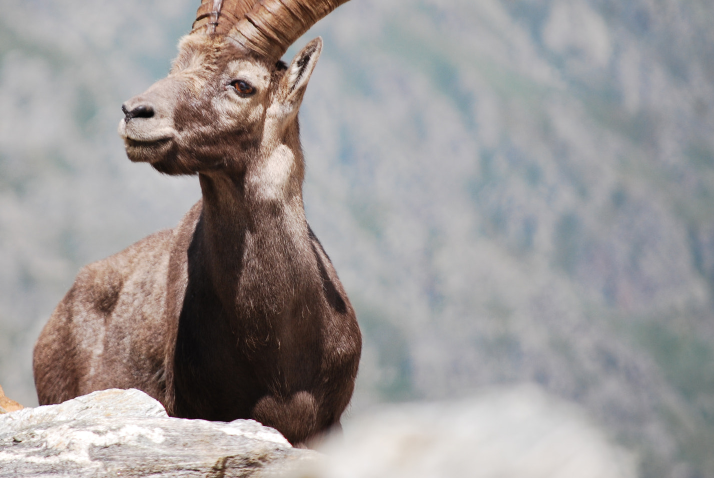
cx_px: 236
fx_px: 8121
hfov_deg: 5.0
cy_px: 155
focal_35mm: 409
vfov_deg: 3.4
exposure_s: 1/500
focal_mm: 190
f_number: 5.6
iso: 200
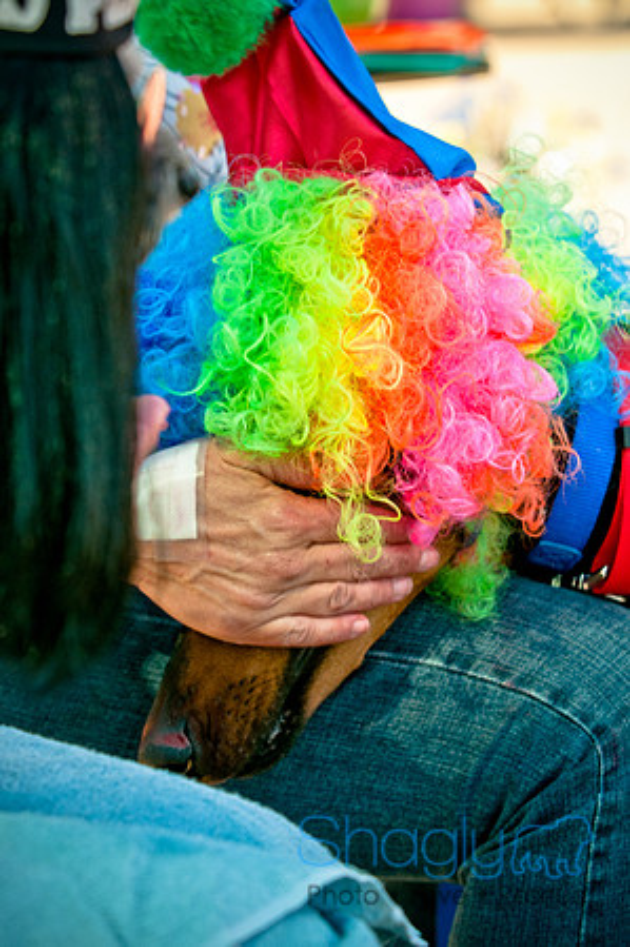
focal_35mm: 120
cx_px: 315
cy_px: 474
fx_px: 3157
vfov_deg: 17.1
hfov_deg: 11.4
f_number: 5
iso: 250
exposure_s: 1/400
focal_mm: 80
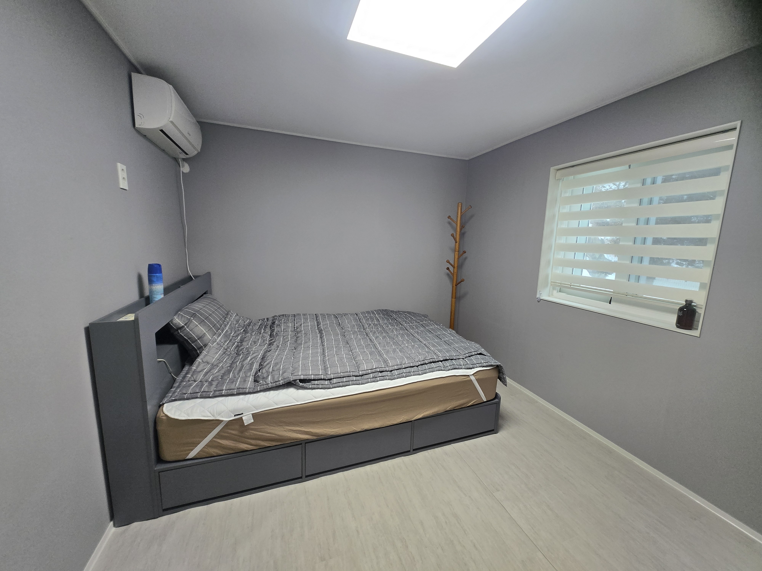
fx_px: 286
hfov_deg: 106.2
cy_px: 286
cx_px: 381
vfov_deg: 89.9
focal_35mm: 13
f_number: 2.2
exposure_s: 1/60
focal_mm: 1.7
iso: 125
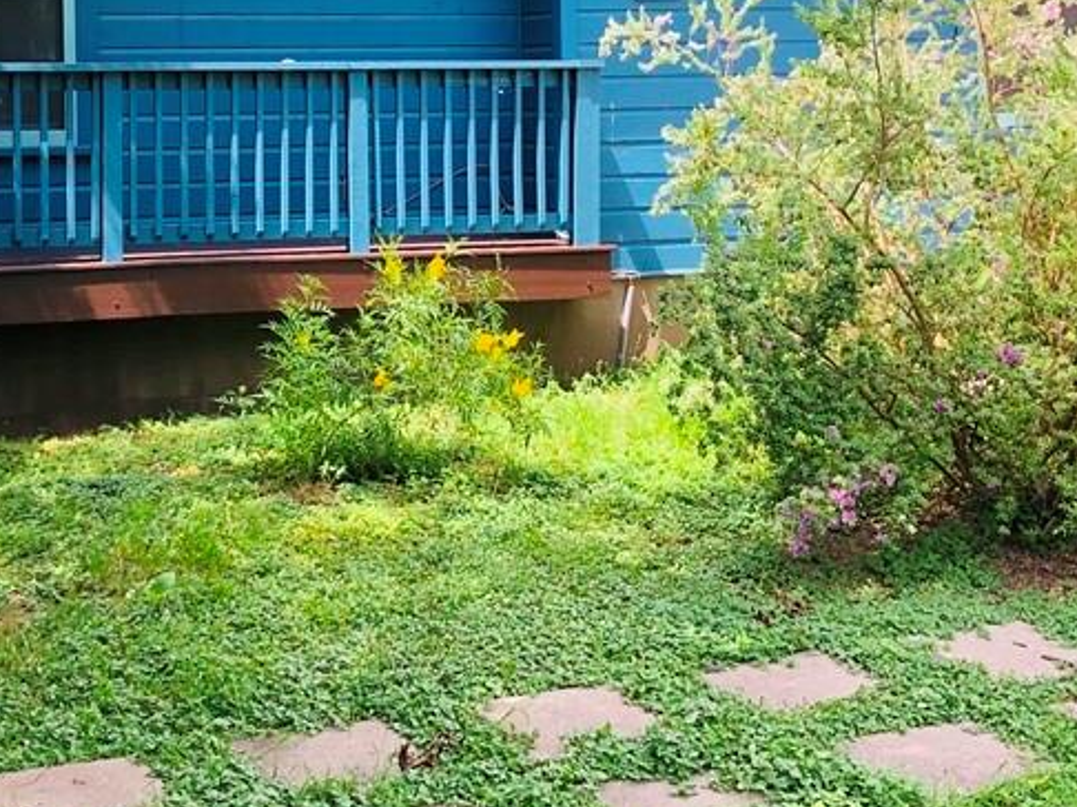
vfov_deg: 24.3
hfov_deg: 32.1
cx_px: 268
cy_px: 129
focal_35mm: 59
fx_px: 1835
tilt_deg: -2.5
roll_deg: +1.0
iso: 20
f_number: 1.8
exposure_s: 1/235
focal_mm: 3.99
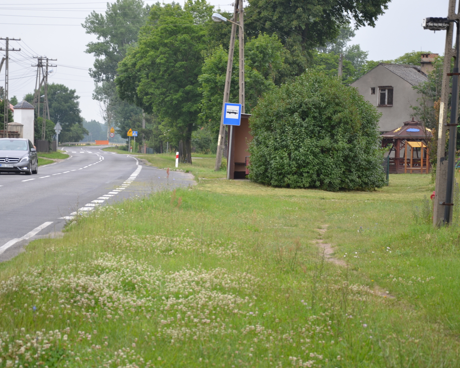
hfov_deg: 18.3
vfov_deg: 14.7
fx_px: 1430
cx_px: 206
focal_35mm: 105
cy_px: 184
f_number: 5.6
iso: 160
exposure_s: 1/125
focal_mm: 62
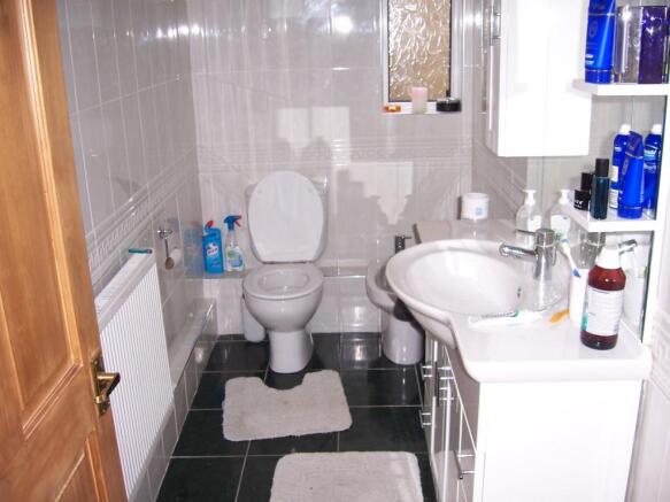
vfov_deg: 39.6
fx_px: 697
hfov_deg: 51.4
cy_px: 251
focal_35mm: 36
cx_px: 335
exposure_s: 1/60
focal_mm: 6
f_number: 3
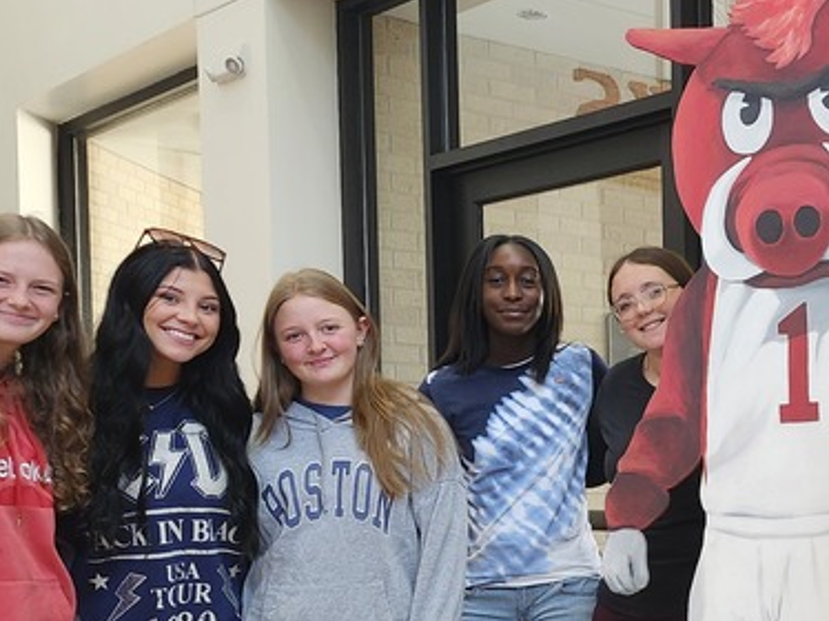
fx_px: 1508
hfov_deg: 28.8
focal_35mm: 63
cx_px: 831
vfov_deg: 22.7
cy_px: 561
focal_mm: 5.54
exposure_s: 1/120
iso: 320
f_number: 1.8
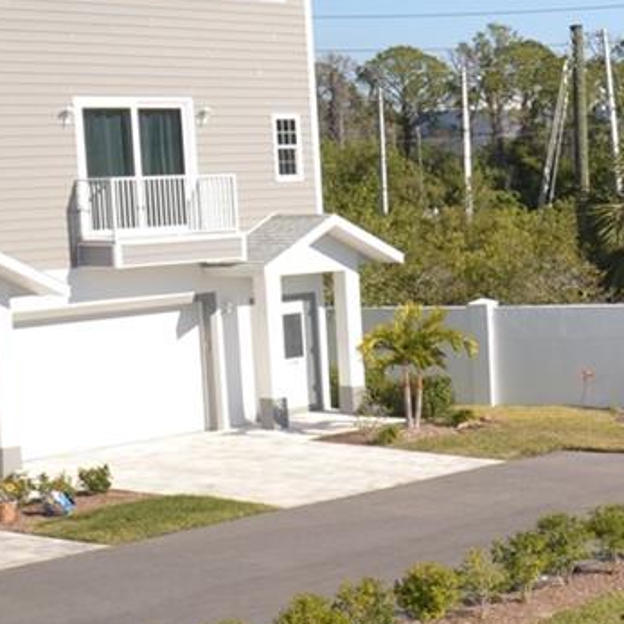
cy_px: 340
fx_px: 2039
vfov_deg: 17.4
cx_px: 1113
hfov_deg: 15.1
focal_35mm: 100
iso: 100
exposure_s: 1/200
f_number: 7.1
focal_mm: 17
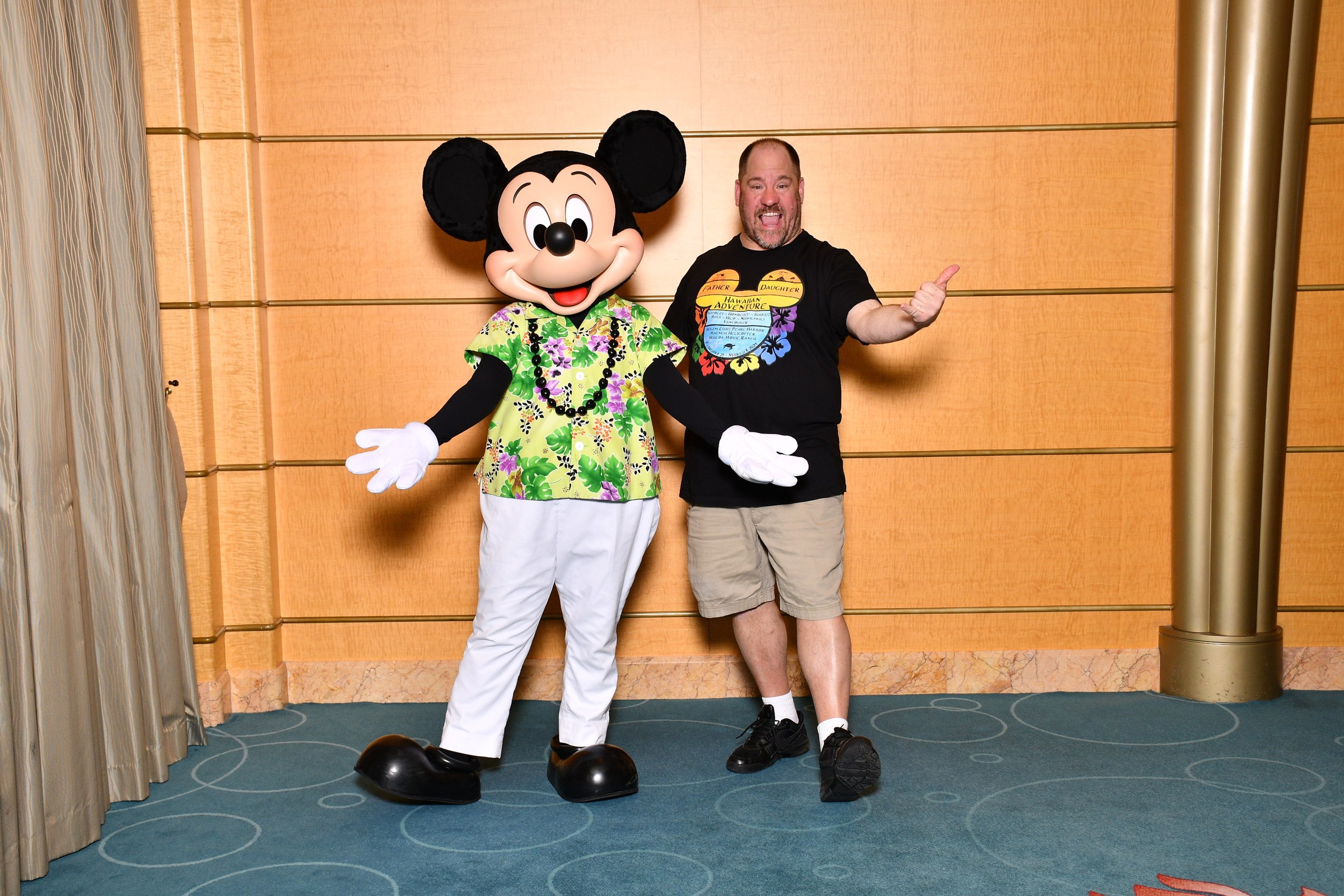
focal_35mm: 40
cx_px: 672
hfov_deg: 48.5
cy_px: 448
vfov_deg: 33.4
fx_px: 1493
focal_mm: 27
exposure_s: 1/125
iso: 400
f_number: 5.6
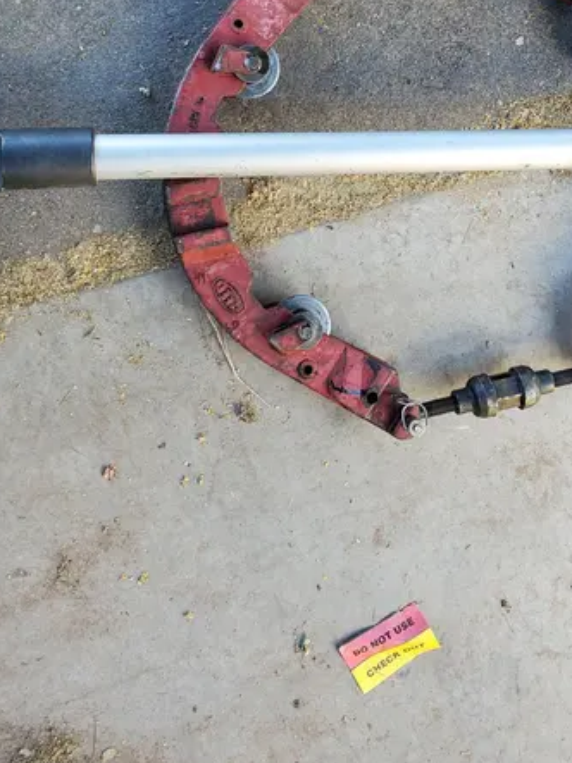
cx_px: 410
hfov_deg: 33.1
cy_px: 168
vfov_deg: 42.2
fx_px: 948
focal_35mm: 43
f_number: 2.4
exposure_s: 1/120
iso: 100
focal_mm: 4.3
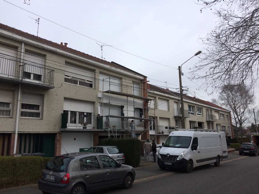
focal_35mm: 29
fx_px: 217
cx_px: 130
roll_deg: +2.1
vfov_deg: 48.2
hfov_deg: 61.7
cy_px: 97
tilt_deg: +11.1
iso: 32
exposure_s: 1/1001
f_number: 2.2
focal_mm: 4.15
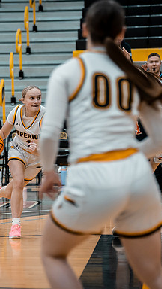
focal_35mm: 177
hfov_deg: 6.8
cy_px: 172
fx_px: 1352
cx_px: 1
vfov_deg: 12.2
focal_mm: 93
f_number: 2.8
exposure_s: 1/640
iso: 1250
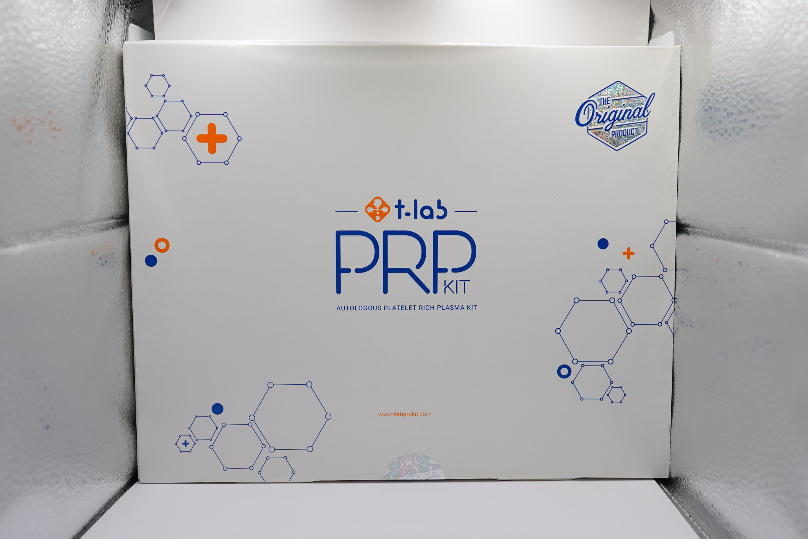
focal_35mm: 36
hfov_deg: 53.1
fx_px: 808
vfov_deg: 36.9
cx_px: 404
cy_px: 270
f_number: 4
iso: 160
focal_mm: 24
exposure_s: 1/100
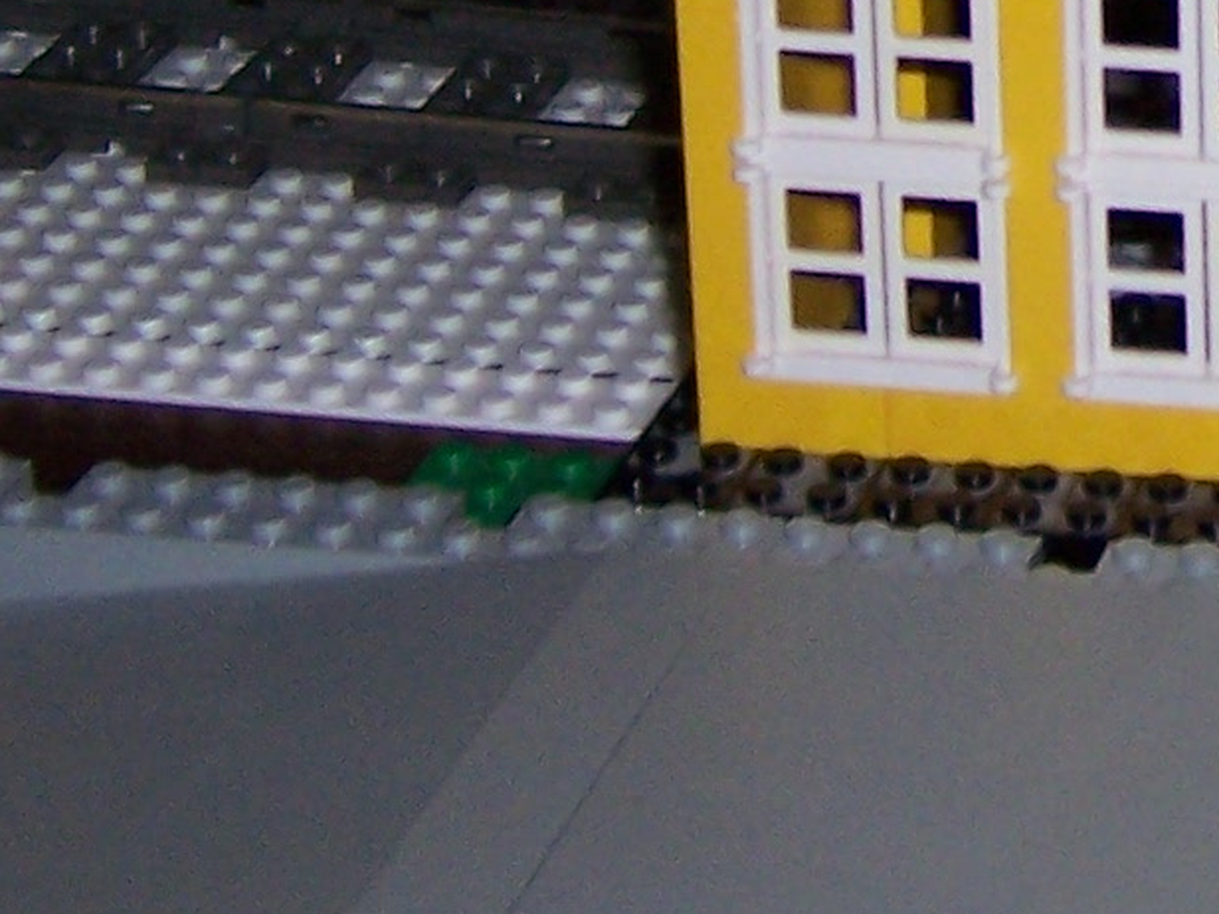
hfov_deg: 13.5
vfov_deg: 10.3
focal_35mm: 138
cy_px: -584
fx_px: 4860
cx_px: 1819
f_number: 2.8
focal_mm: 5.5
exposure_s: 1/60
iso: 140
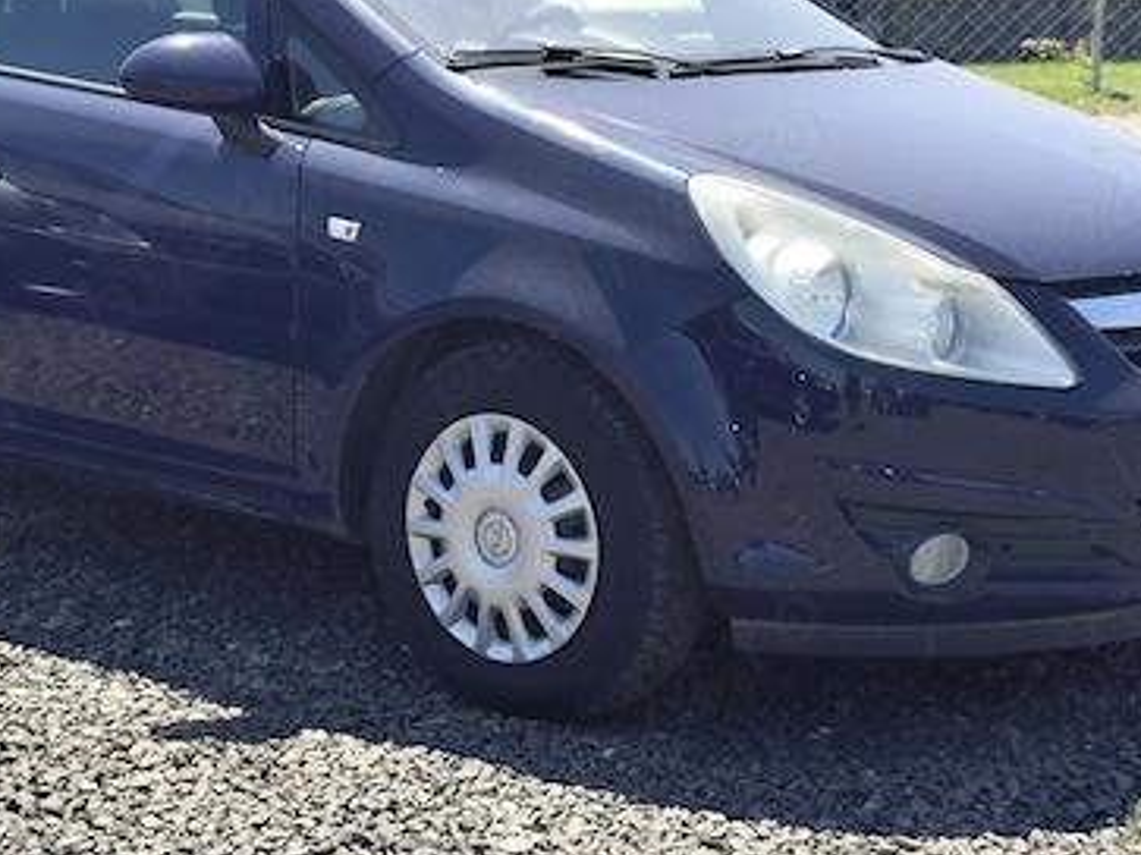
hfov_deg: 25.6
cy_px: 292
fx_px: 2504
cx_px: 399
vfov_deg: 19.3
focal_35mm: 76
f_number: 1.65
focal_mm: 6.19
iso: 50
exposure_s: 1/775
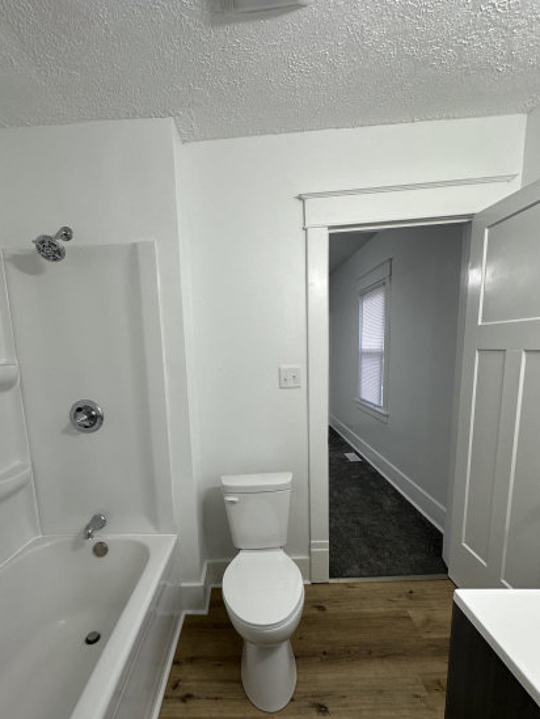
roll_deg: +1.6
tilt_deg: -6.7
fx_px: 353
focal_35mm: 17
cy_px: 407
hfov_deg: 74.5
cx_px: 237
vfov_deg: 90.5
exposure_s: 1/120
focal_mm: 2.22
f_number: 2.2
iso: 50
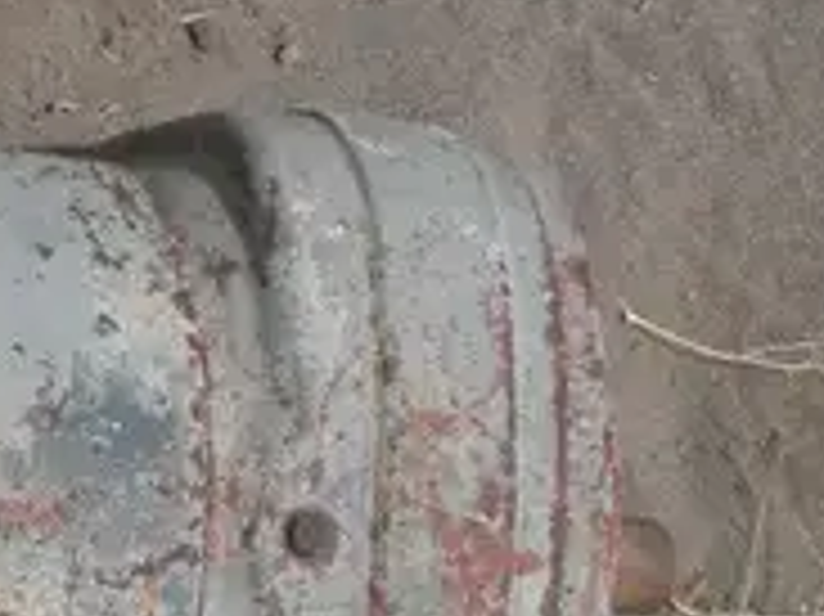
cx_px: -9
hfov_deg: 15.0
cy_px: 504
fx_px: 3069
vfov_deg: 11.4
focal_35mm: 129
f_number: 10.7
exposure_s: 1/160
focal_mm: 10.5
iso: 64
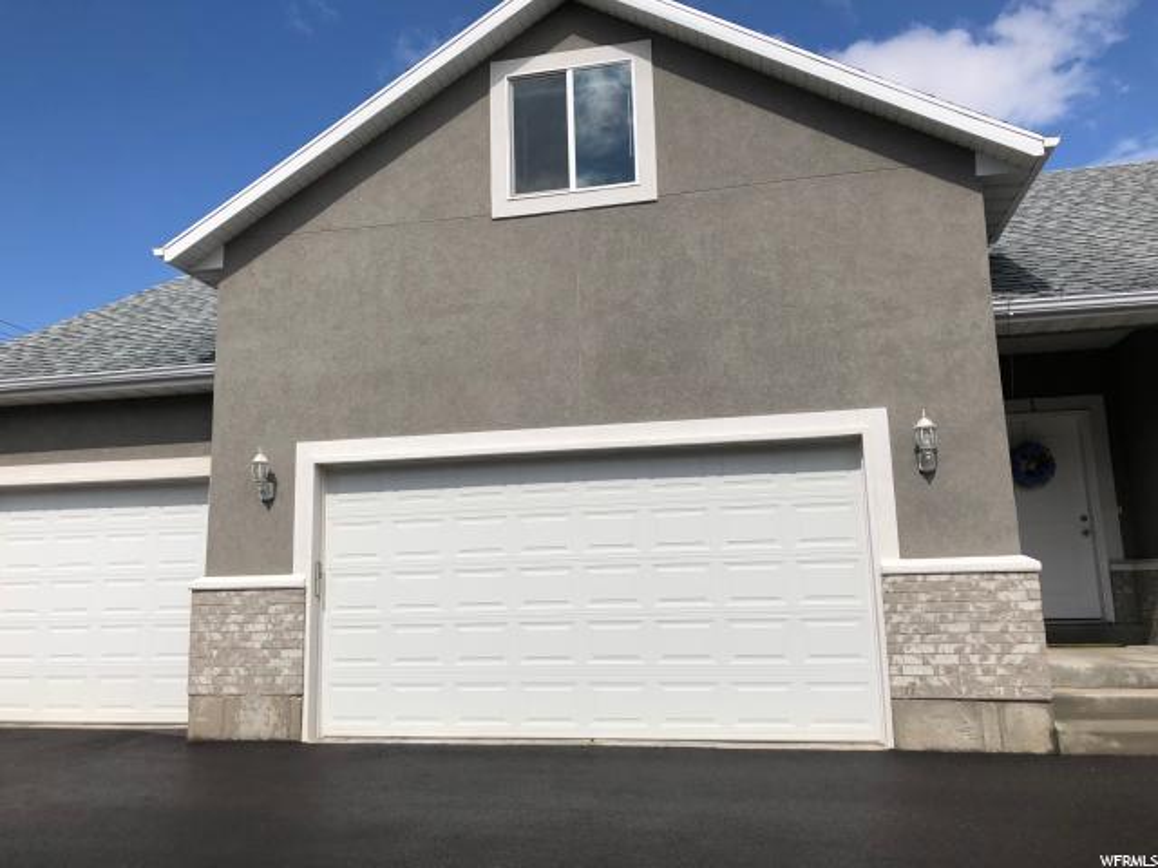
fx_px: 937
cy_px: 434
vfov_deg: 49.7
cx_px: 579
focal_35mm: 28
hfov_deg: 63.4
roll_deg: +1.5
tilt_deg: +14.5
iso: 25
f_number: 1.8
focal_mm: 3.99
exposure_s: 1/4000
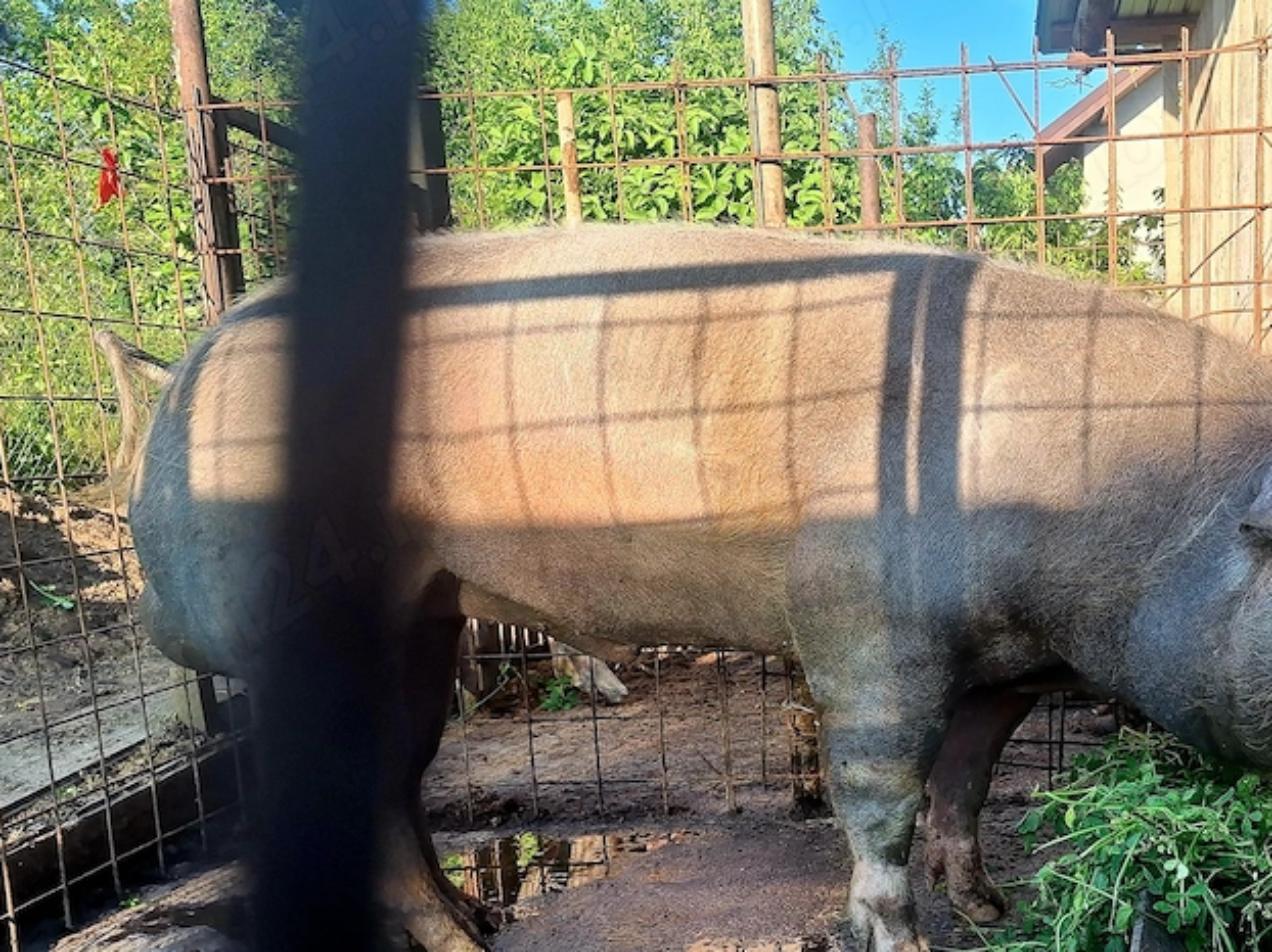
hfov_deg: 48.1
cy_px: 652
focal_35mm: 37
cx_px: 969
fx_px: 1359
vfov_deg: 38.1
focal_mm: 5.54
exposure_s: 1/556
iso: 40
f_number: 1.8
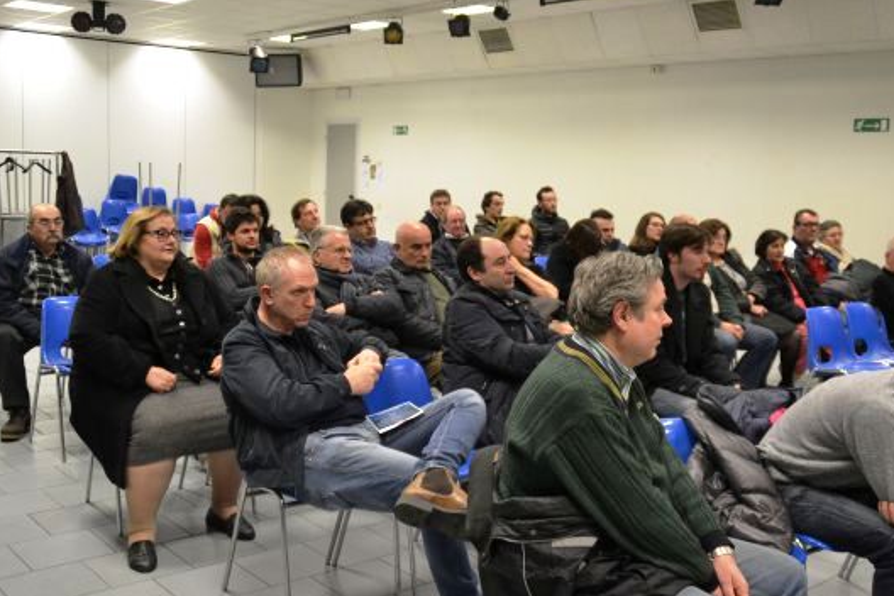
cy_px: 294
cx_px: 498
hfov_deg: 48.4
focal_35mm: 40
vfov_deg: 33.4
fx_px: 993
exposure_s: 1/60
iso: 1000
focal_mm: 22
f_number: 3.5
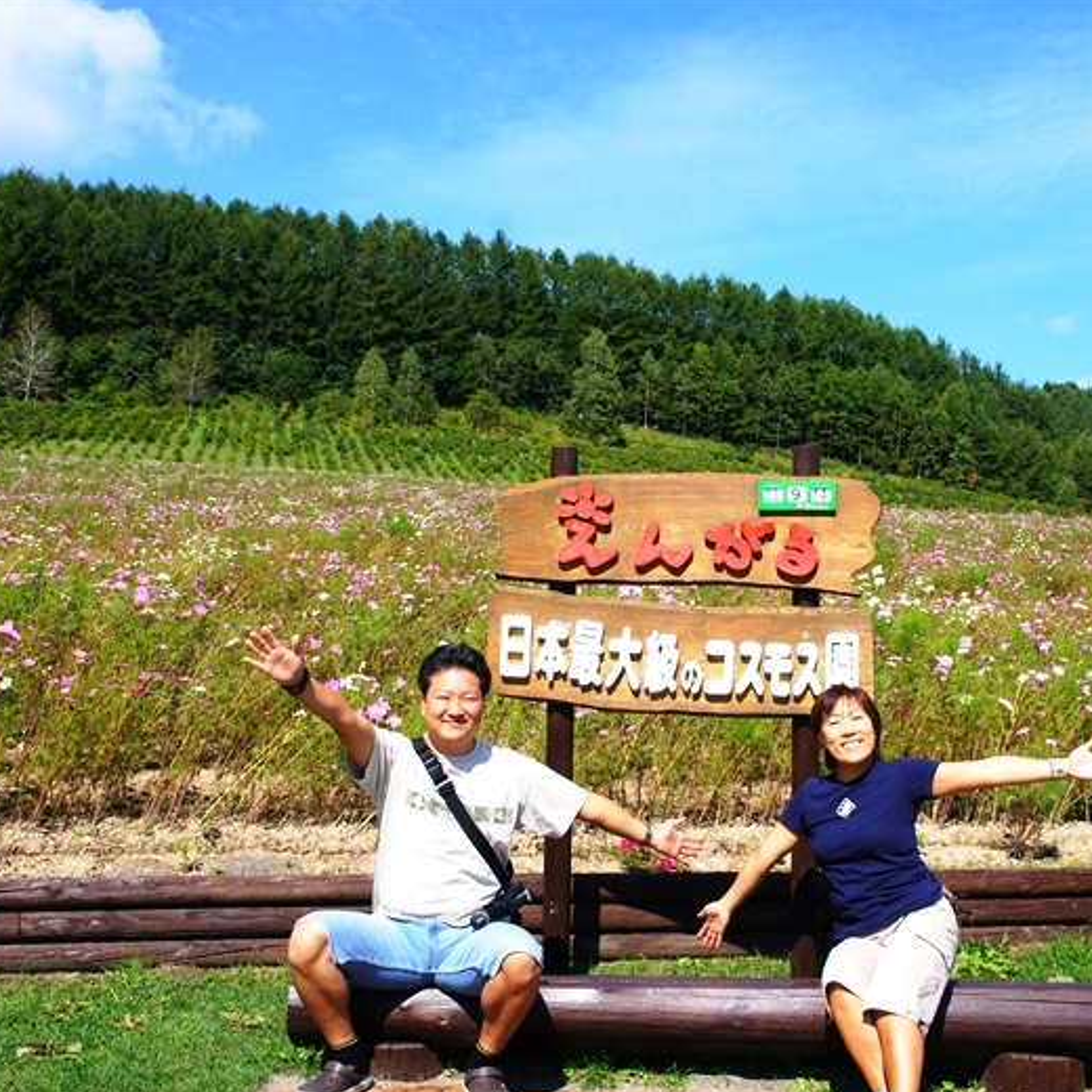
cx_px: 676
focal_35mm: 47
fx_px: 1677
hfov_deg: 35.9
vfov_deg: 36.1
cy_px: 550
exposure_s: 1/250
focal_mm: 24
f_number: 13
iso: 200
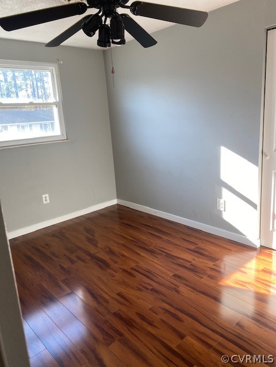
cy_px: 184
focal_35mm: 26
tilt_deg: -13.2
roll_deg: +4.3
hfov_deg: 53.1
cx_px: 138
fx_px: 276
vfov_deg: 67.3
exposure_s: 1/120
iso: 50
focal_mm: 4.25
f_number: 1.8
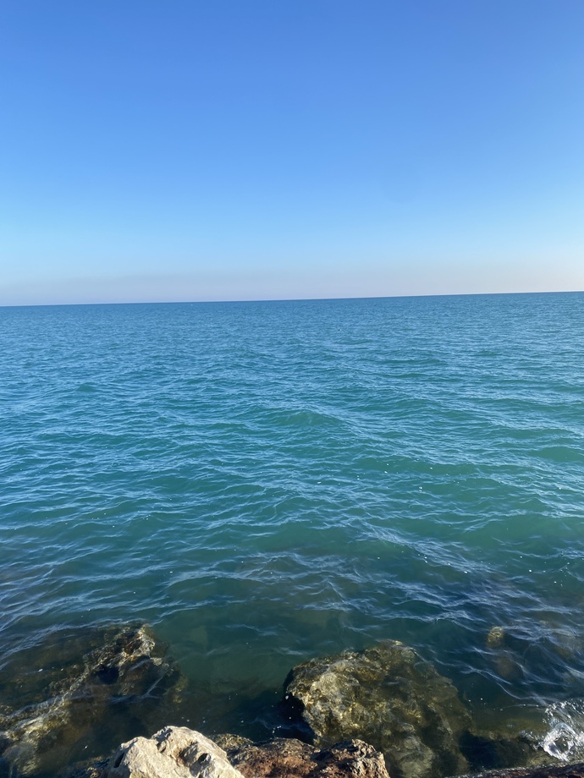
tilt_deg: -8.3
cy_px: 389
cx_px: 292
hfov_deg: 53.1
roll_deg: +1.2
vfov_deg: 67.3
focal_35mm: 26
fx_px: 585
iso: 32
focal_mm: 4.25
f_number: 1.8
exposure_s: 1/1727
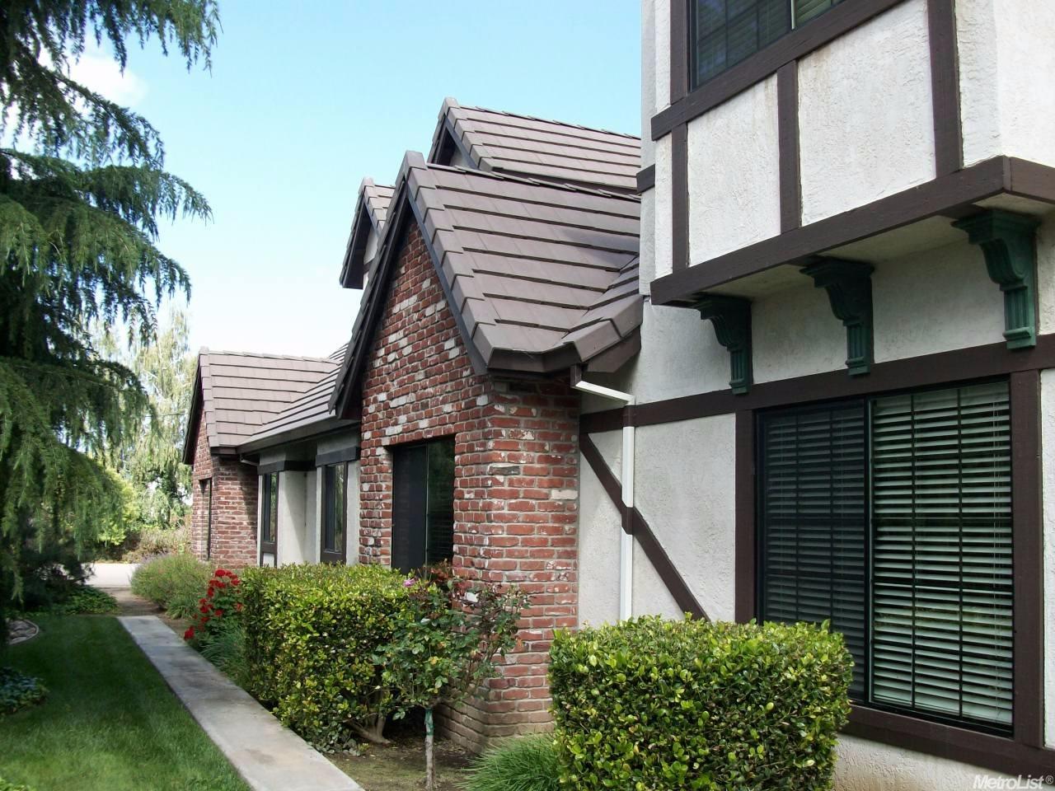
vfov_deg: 41.8
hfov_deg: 54.0
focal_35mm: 34
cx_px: 528
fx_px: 1036
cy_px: 396
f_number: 2.8
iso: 64
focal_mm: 5.7
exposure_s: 1/333
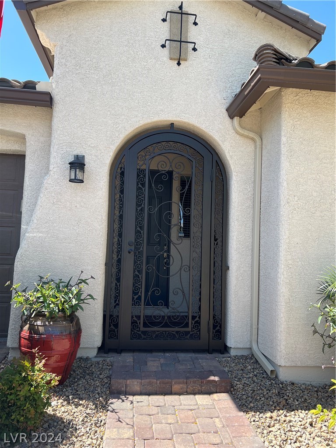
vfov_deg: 67.3
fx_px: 336
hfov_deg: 53.1
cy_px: 224
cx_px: 168
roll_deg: -2.2
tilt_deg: +3.8
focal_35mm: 26
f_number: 1.5
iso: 50
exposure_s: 1/709
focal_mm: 5.7
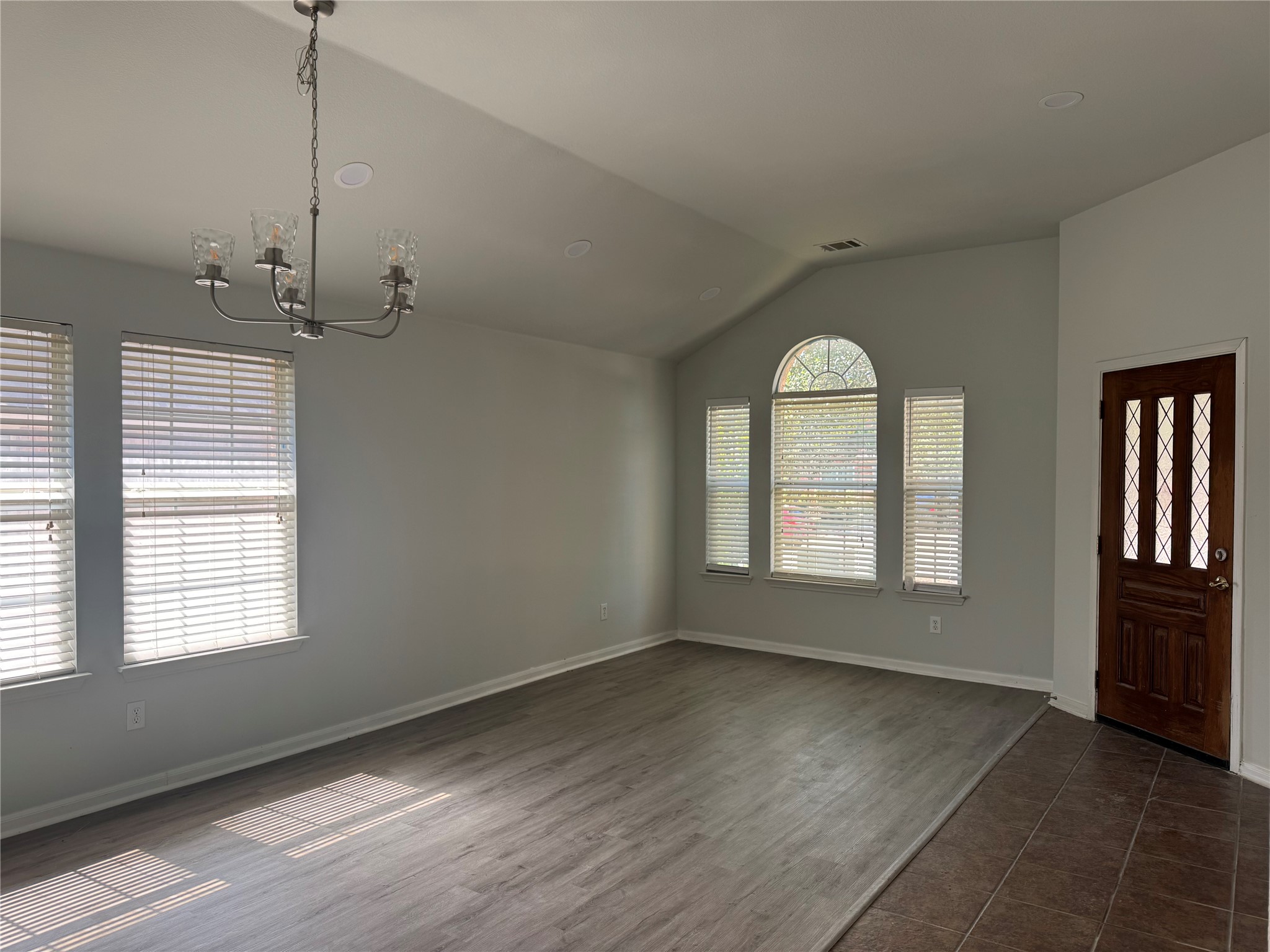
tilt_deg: -1.6
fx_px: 881
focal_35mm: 24
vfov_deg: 56.8
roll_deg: -0.4
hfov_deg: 71.6
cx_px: 635
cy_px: 476
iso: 64
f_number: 1.78
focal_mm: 6.76
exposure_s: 1/121
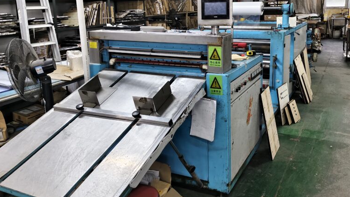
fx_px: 316
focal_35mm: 34
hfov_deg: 57.6
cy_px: 63
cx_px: 210
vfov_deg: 34.3
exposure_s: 1/50
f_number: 1.88
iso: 375
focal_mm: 5.56
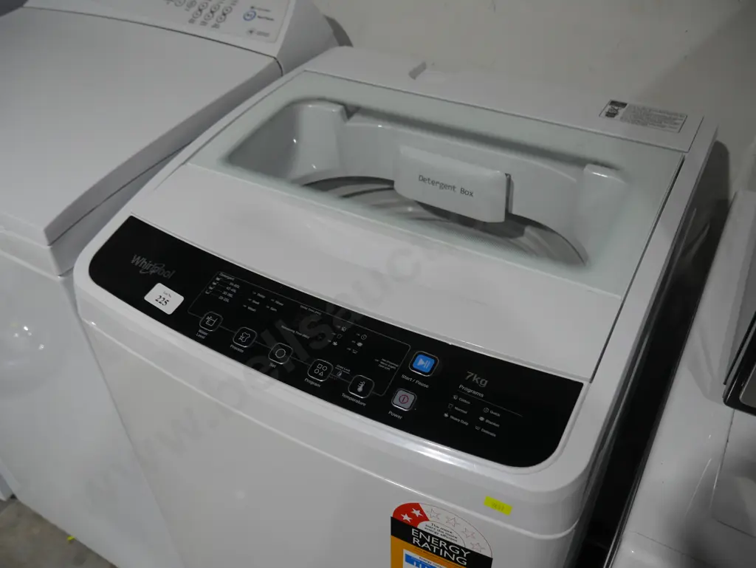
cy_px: 284
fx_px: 655
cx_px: 378
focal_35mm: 30
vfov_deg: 46.8
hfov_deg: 59.9
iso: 200
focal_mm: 15
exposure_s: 1/80
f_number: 3.6
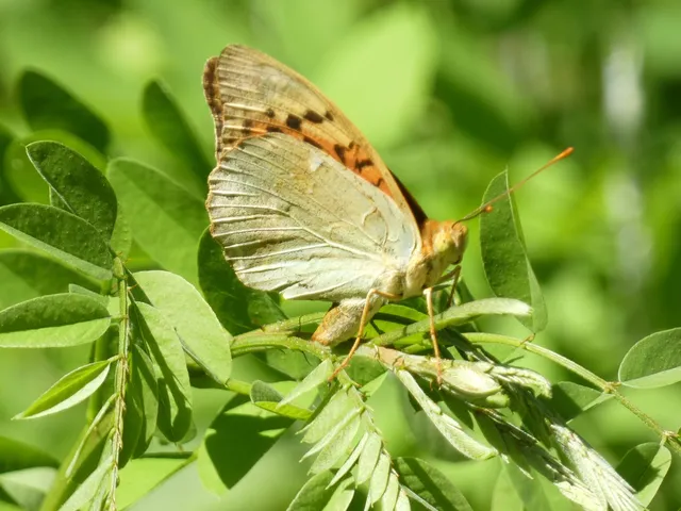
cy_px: 256
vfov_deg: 2.5
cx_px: 340
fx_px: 11804
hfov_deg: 3.3
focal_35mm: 600
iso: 100
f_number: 5.6
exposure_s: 1/100
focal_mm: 107.6
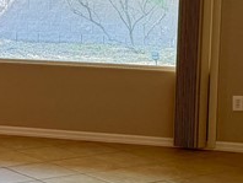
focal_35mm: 124
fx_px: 872
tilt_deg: -4.2
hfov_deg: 15.3
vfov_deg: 11.9
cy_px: 20
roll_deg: -1.0
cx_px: -52
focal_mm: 6.76
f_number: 1.78
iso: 200
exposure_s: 1/136
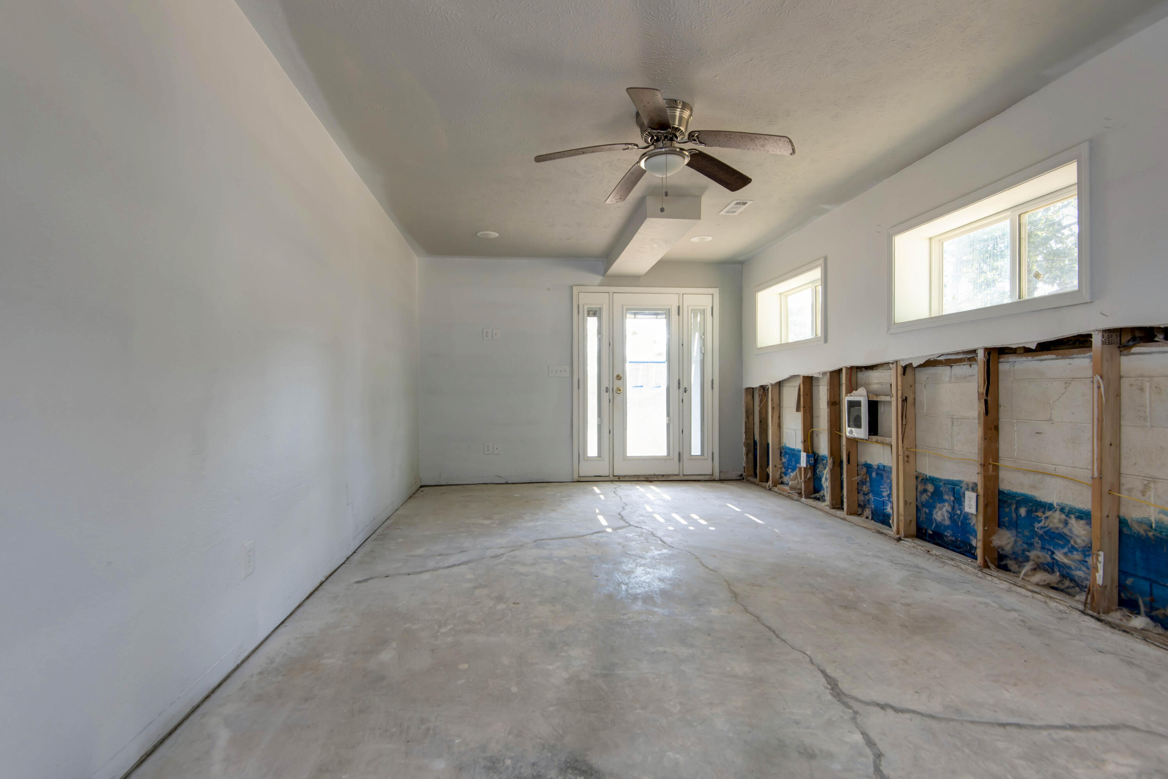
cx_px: 584
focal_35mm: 16
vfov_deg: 73.8
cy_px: 390
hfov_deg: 96.7
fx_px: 519
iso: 200
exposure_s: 1/15
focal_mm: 16
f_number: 6.7
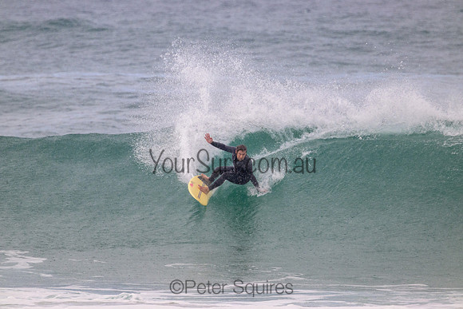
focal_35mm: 800
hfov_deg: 2.6
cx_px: 232
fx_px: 10291
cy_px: 154
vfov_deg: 1.7
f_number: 11
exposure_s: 1/2000
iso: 1600
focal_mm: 800
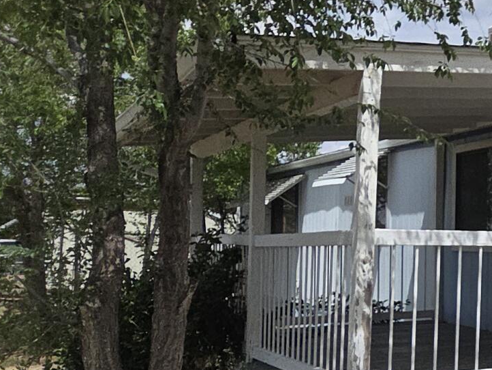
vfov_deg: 26.9
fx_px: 768
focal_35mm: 54
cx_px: 784
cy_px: 252
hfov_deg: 24.8
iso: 50
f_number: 2.2
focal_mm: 2.2
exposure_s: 1/3336
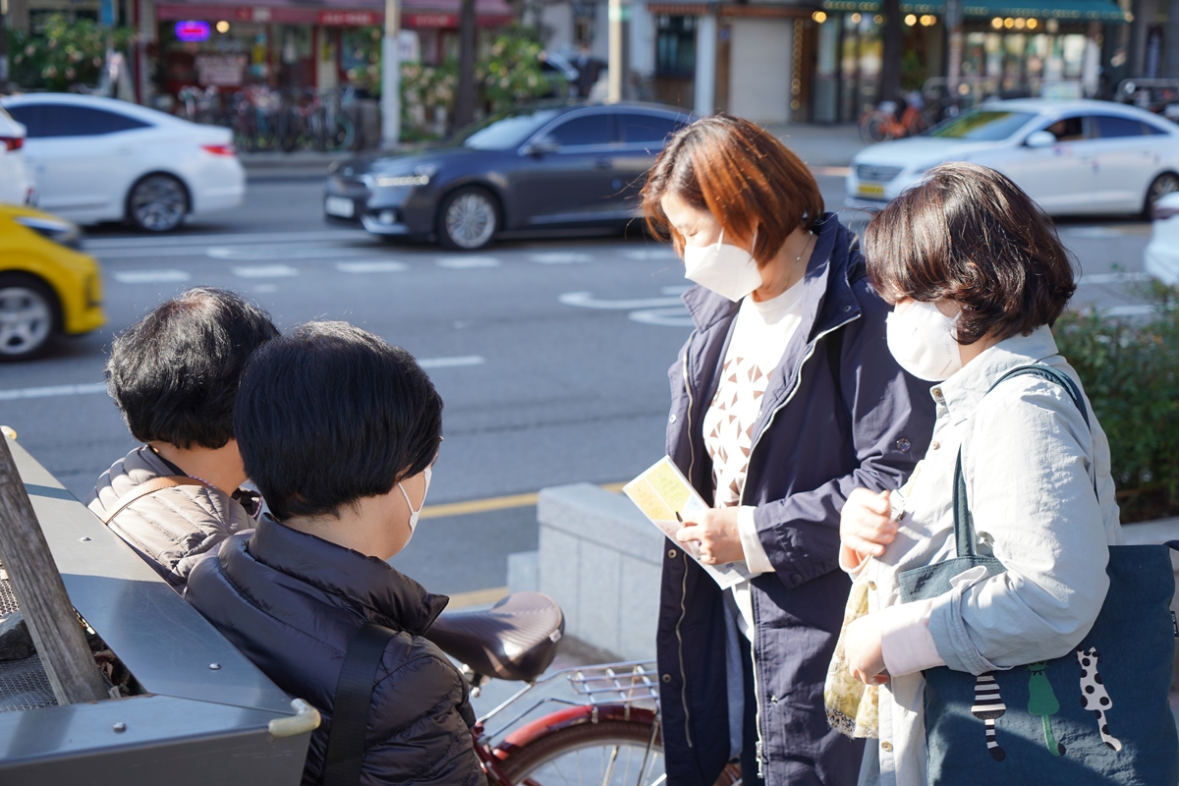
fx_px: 1867
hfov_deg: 35.1
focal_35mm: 57
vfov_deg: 23.8
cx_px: 590
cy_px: 393
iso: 100
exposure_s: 1/160
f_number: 4.5
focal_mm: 57
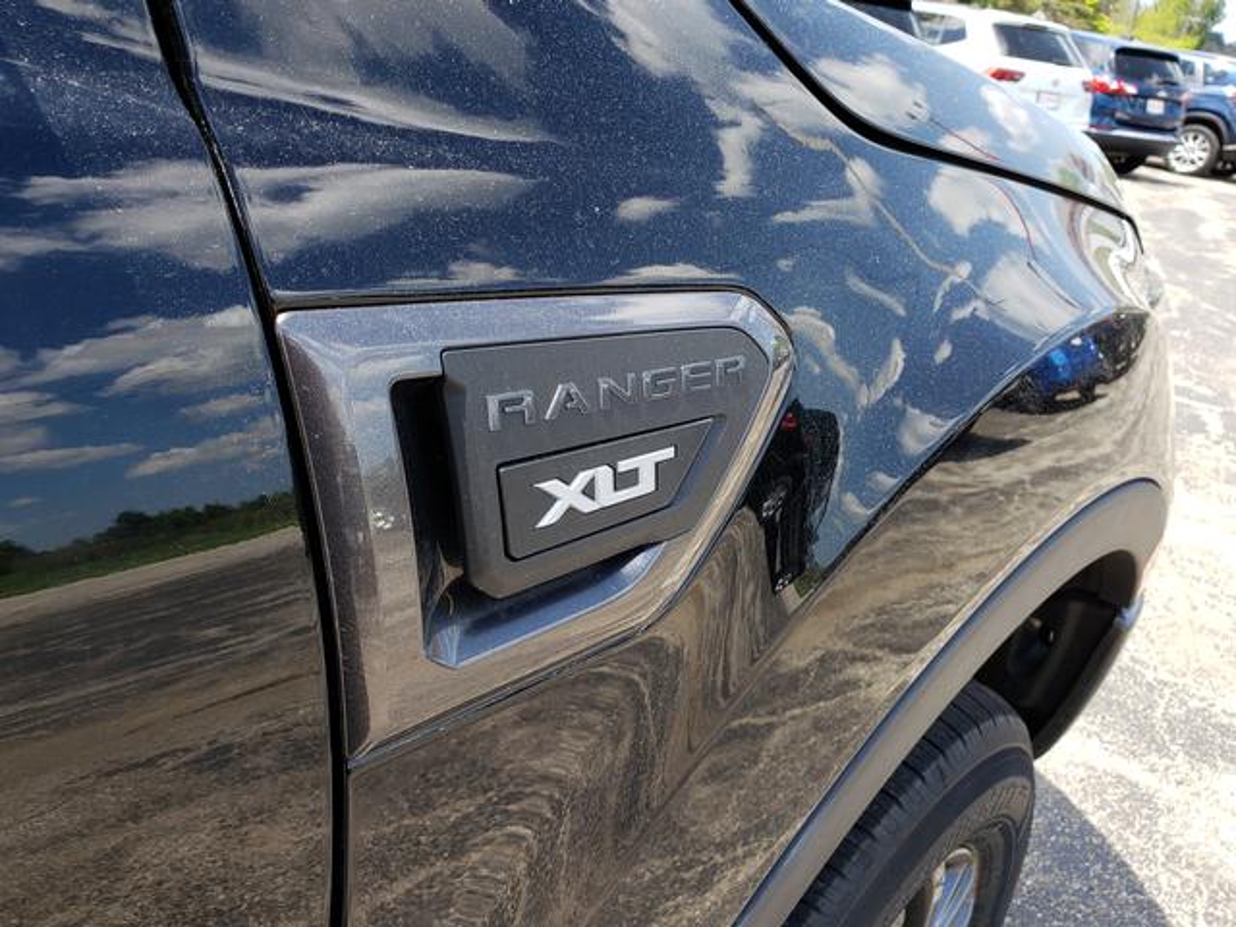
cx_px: 618
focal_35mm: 26
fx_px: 928
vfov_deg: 53.1
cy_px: 464
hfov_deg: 67.3
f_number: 2.4
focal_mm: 4.3
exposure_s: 1/318
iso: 50
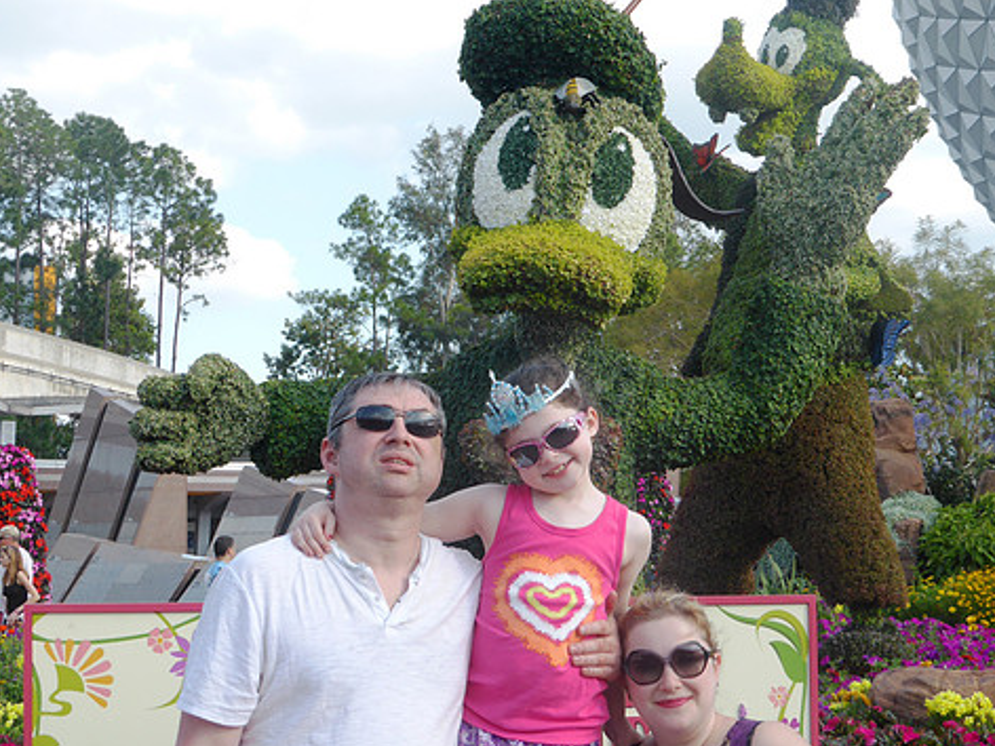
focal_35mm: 75
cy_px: 338
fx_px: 2156
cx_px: 479
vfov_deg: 19.6
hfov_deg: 26.0
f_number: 4.7
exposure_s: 1/250
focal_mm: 10.3
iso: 100
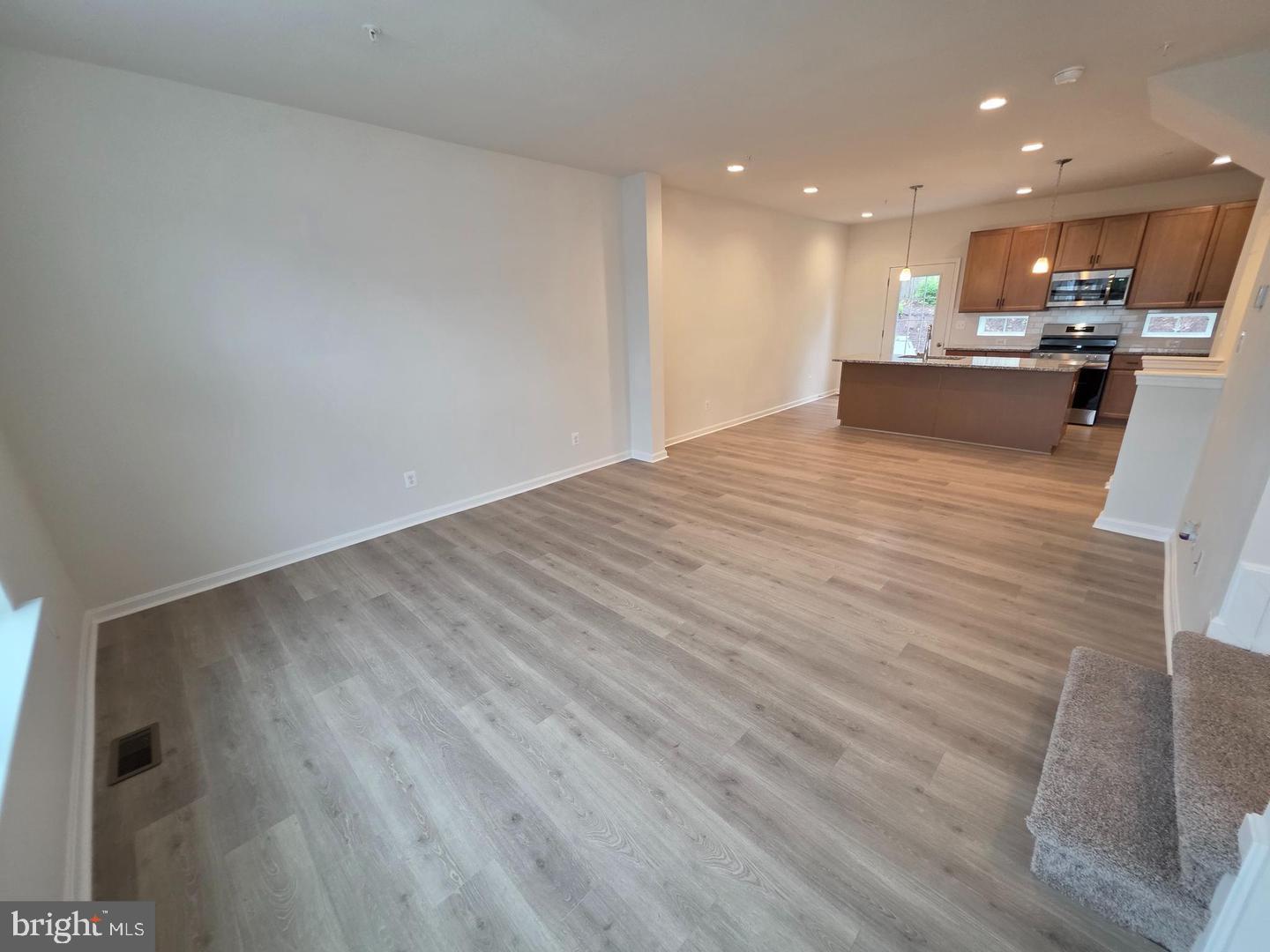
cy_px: 476
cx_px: 635
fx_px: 477
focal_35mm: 13
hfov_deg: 106.2
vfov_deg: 89.9
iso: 200
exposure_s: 1/120
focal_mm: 2.2
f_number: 1.9
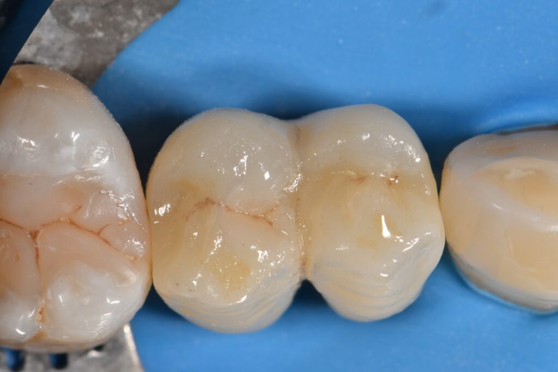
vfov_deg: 8.7
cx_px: 279
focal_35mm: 157
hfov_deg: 13.1
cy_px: 186
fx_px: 2433
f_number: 32
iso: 200
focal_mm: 105
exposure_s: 1/200
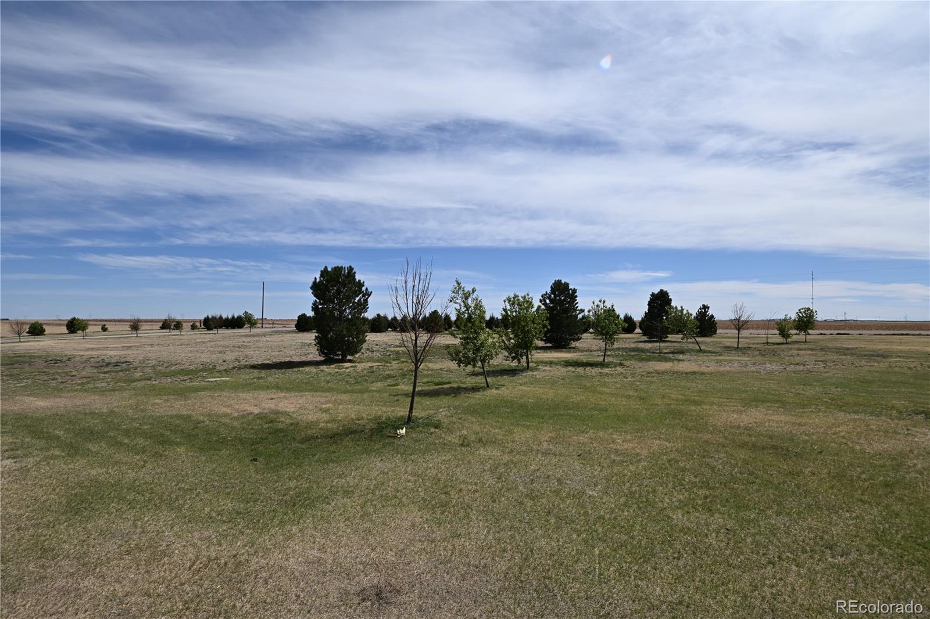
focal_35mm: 16
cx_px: 465
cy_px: 310
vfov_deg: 72.0
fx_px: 426
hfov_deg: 95.0
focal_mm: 11
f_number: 9
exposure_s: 1/500
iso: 100
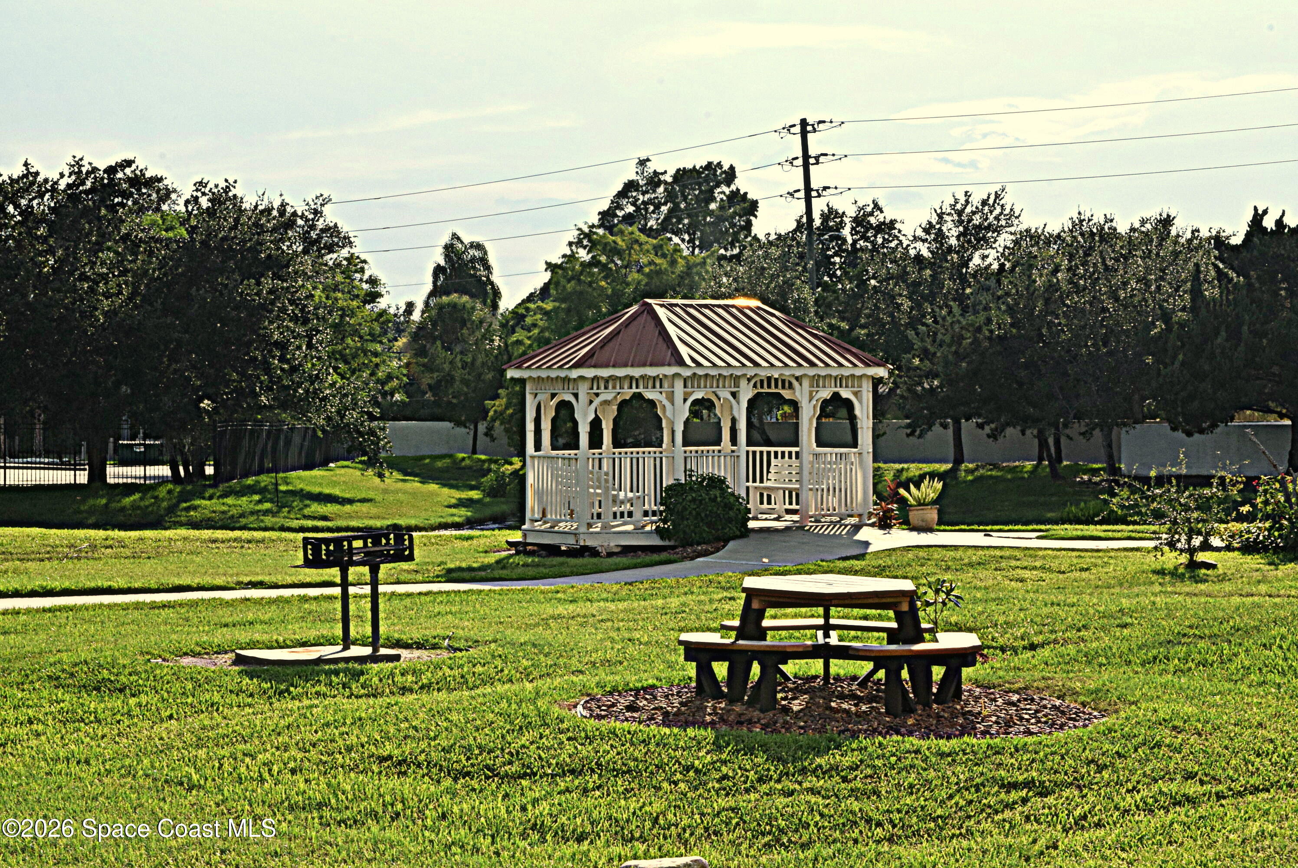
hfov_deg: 26.0
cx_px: 649
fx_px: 2814
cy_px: 434
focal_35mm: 78
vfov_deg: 17.5
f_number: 29
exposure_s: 1/200
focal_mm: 52
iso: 640
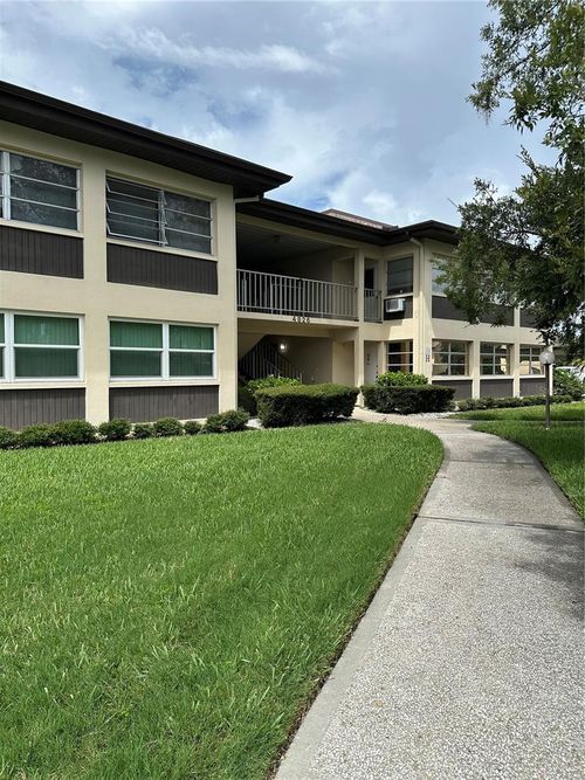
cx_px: 292
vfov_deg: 71.6
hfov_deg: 56.8
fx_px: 541
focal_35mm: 24
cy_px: 390
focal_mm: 6.86
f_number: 1.78
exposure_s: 1/4348
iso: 80
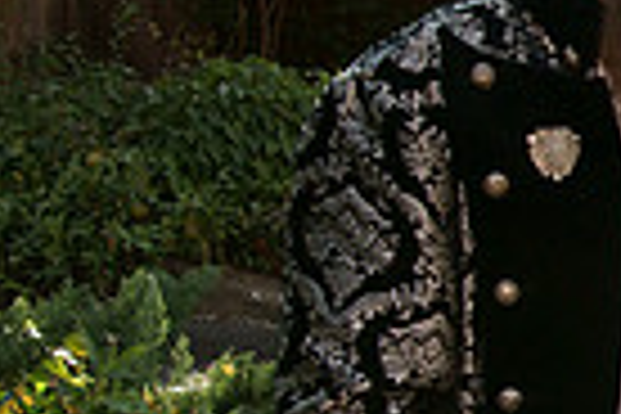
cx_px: 1256
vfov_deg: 7.7
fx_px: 3053
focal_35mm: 177
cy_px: 317
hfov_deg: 10.6
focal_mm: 28
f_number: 7.1
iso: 400
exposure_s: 1/160
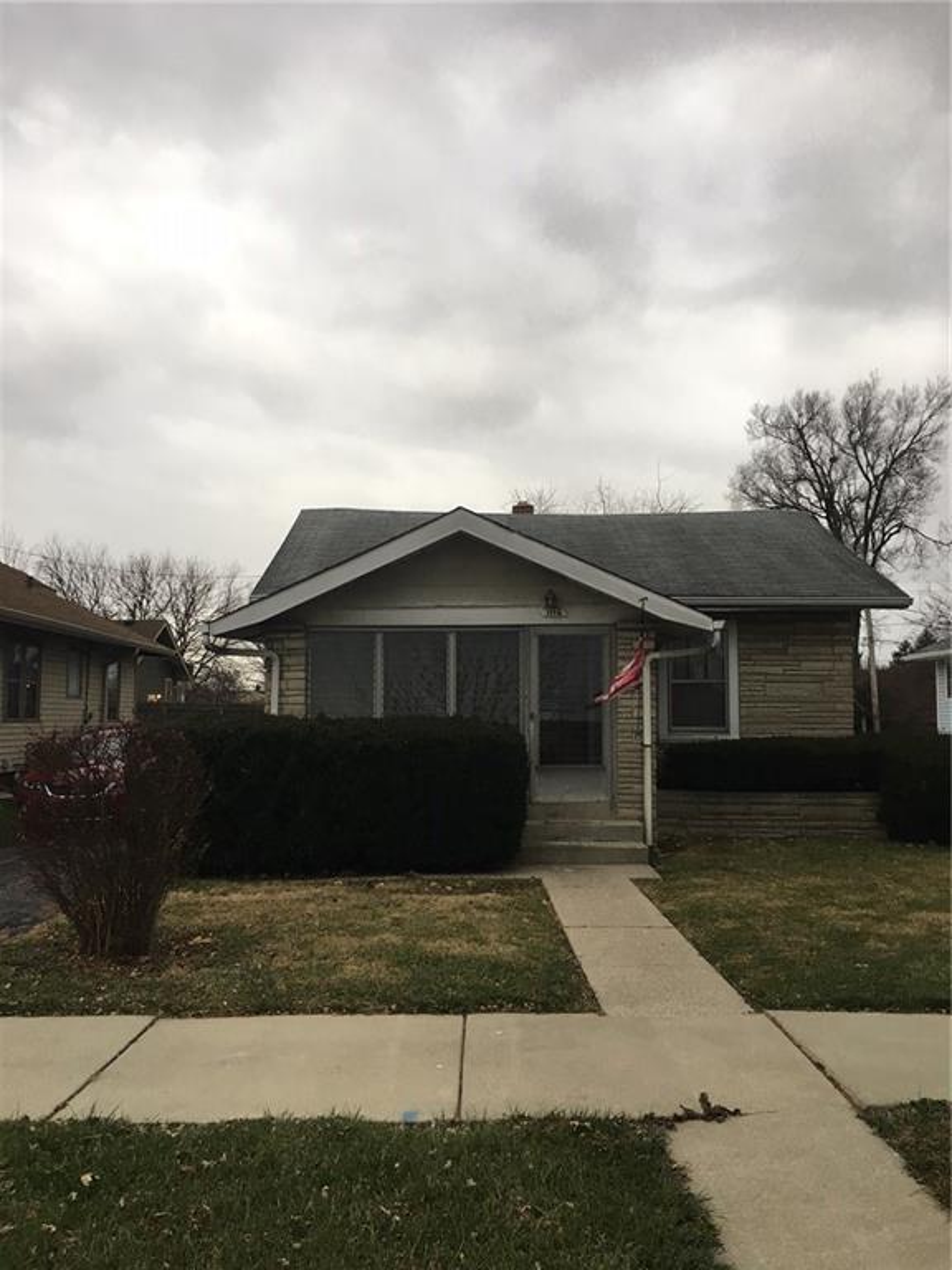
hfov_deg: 48.2
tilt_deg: +3.7
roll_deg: +0.5
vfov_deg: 61.7
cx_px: 476
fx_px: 1063
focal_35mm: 29
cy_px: 635
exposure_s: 1/40
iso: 25
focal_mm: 4.15
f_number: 2.2
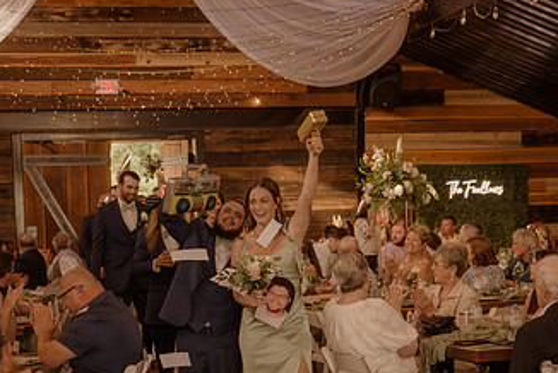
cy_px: 311
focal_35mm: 70
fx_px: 1086
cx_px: 246
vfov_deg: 19.3
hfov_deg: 28.8
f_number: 2.8
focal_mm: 38
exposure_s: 1/320
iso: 1000
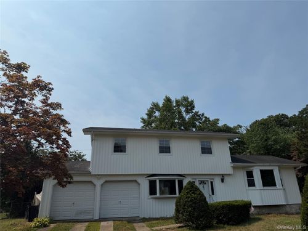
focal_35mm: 24
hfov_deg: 71.6
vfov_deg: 56.8
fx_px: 214
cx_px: 154
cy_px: 116
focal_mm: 6.76
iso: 80
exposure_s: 1/11905
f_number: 1.78
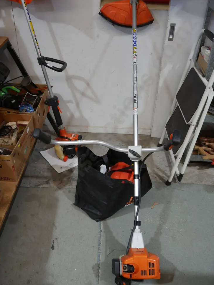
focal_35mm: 36
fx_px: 297
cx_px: 103
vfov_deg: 51.3
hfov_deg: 39.7
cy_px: 139
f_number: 4.5
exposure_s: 1/60
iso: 400
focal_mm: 17
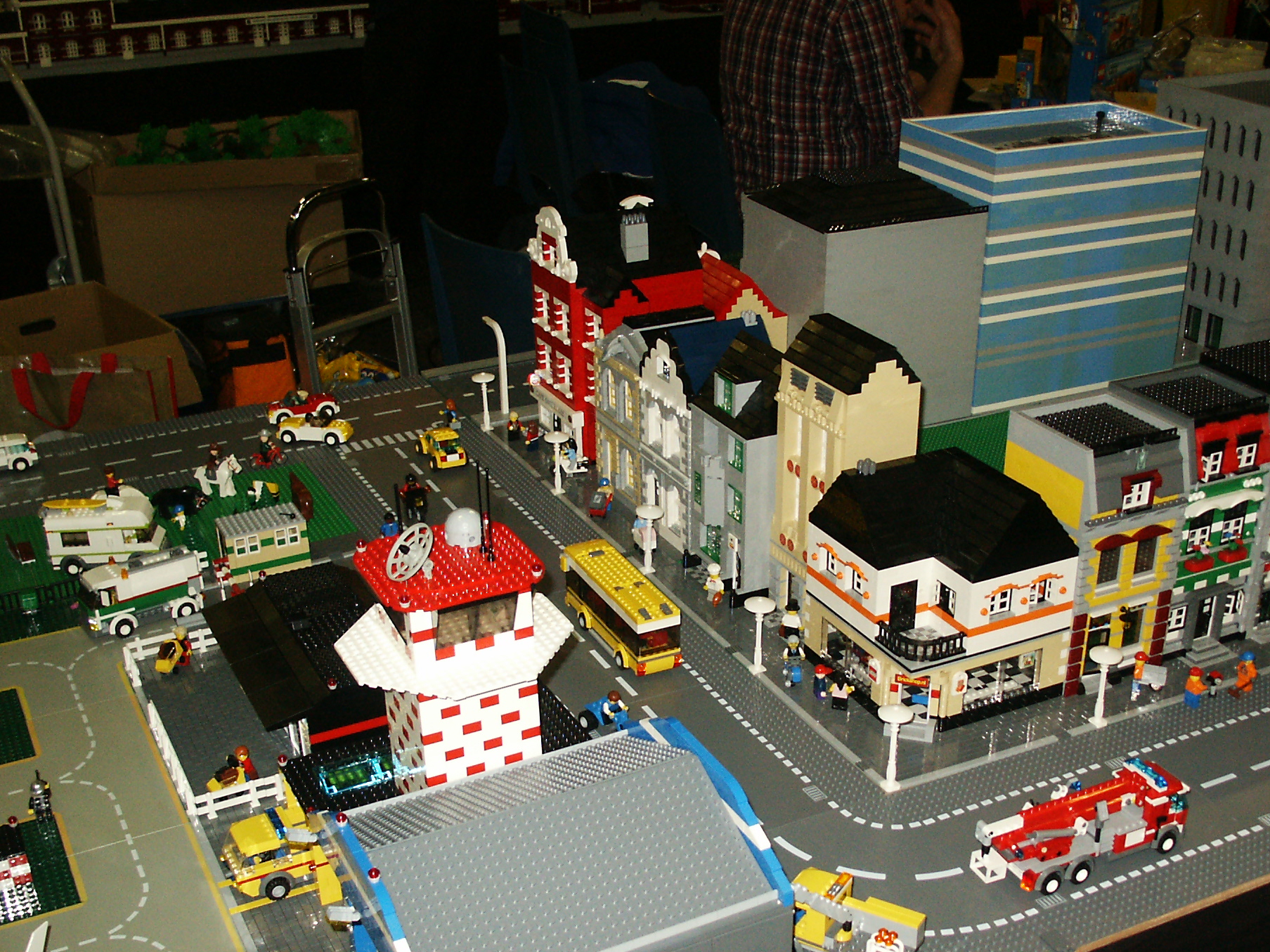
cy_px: 547
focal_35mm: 44
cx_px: 686
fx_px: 1614
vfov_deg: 32.8
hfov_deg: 42.9
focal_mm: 7.2
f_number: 3
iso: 200
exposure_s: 1/45
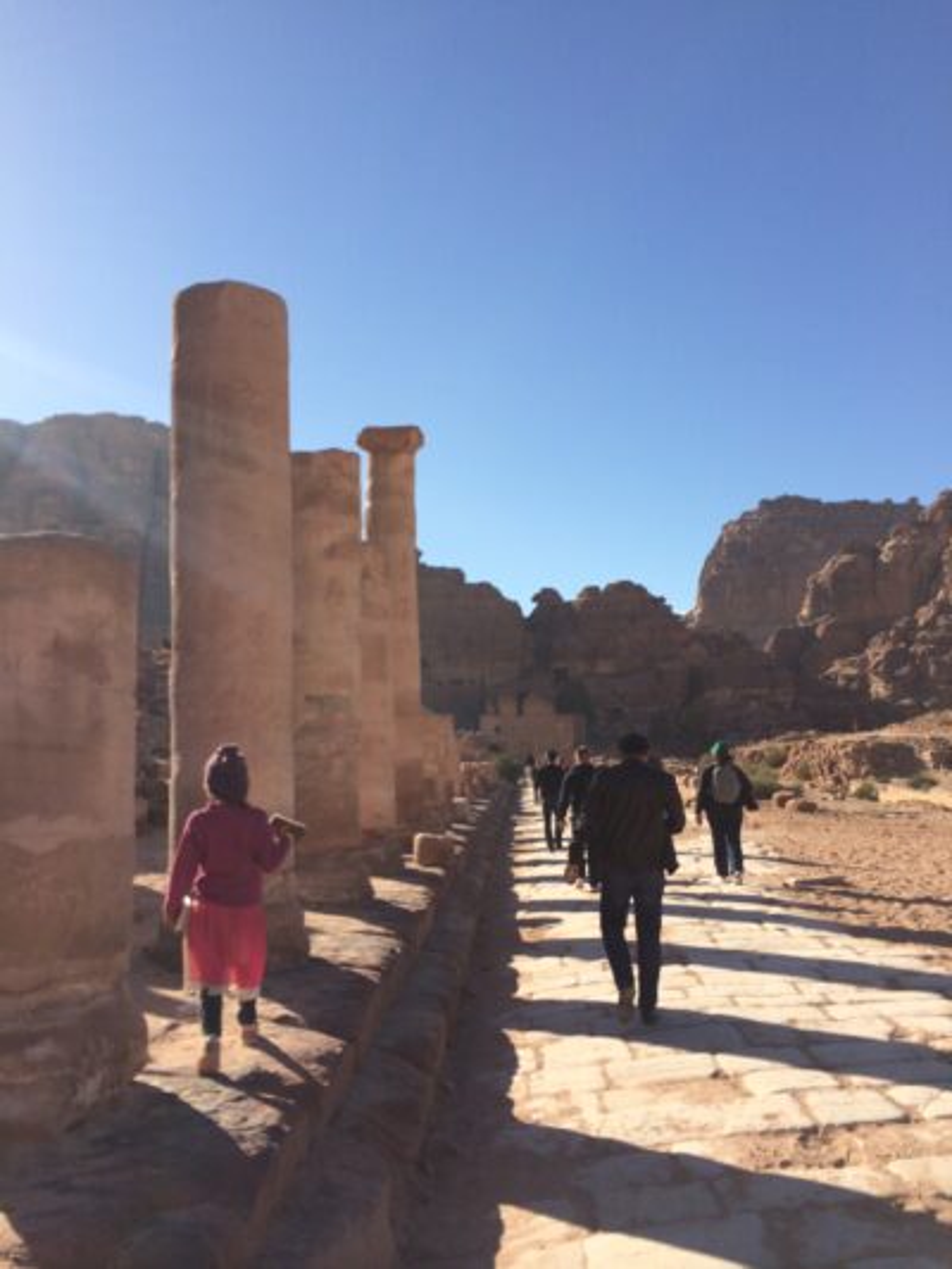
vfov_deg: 60.0
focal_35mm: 30
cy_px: 634
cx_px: 476
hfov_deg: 46.8
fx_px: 1100
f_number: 2.2
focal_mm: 4.12
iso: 32
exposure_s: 1/2283
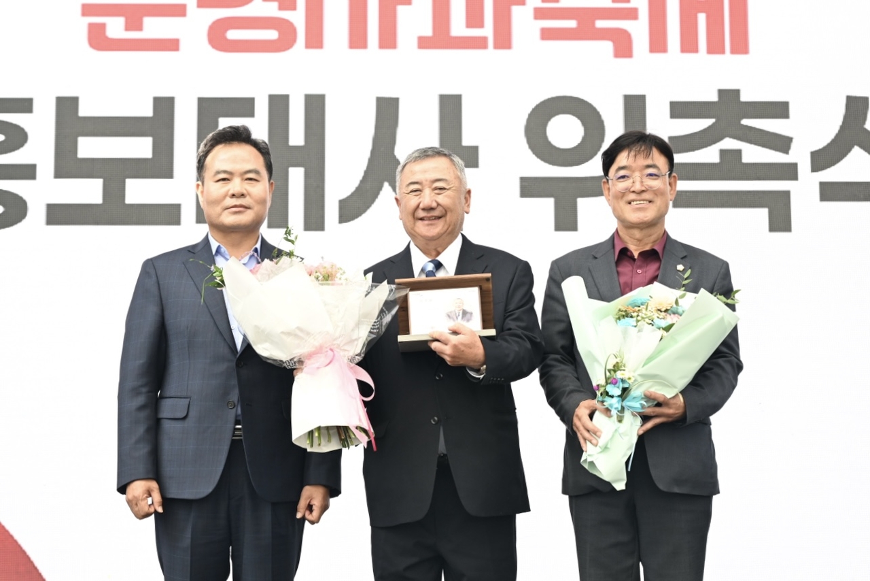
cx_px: 435
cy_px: 290
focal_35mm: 75
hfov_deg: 27.0
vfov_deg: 18.2
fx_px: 1813
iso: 500
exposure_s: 1/200
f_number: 6.3
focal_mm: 75
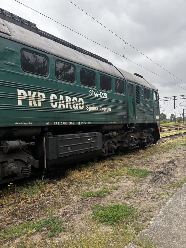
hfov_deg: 53.1
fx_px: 186
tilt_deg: -1.3
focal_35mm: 26
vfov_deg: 67.3
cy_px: 124
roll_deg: +3.6
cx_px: 93
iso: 40
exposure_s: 1/250
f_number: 1.6
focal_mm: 5.96
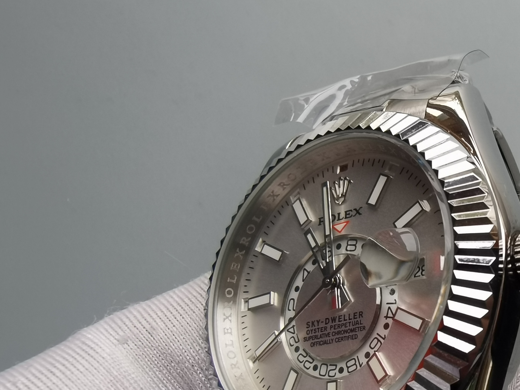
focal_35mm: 44
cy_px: 296
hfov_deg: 41.4
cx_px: 404
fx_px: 661
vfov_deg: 32.2
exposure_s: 1/100
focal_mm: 2.26
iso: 64
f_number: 2.2
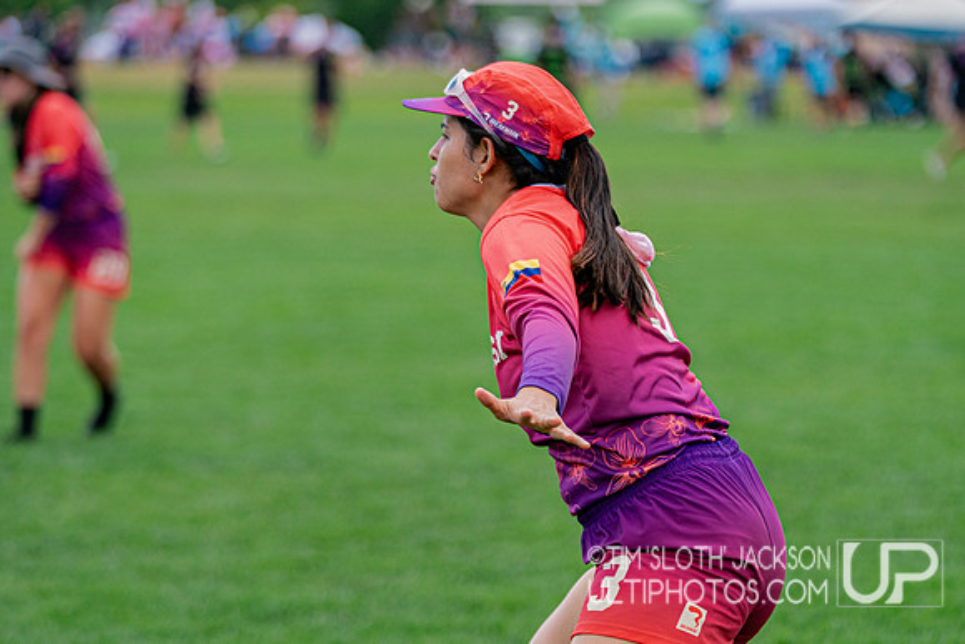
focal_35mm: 200
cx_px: 535
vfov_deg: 6.9
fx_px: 5351
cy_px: 452
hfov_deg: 10.3
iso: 400
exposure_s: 1/4000
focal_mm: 130
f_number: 2.8
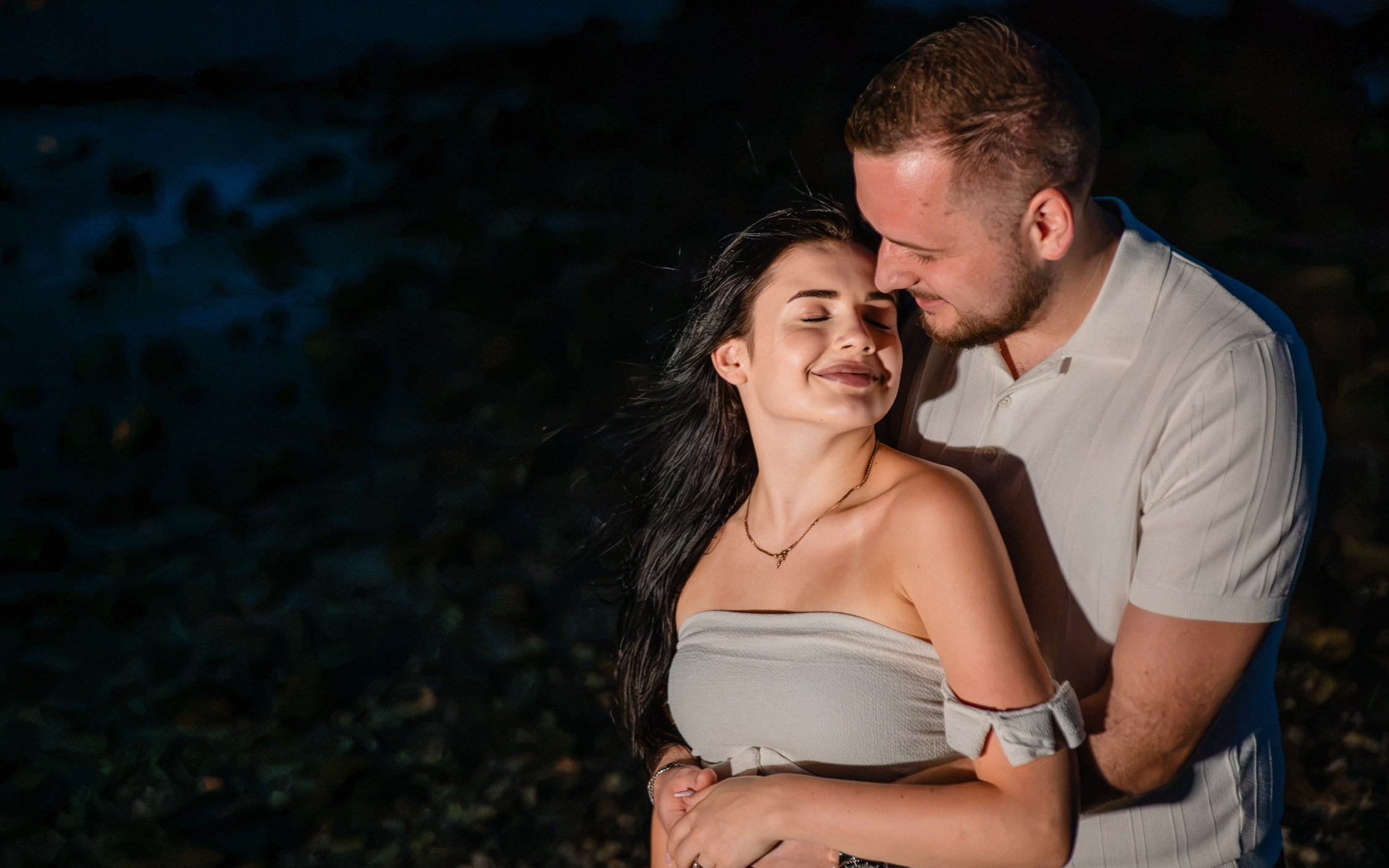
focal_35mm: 54
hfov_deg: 37.5
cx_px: 683
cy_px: 409
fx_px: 2044
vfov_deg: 24.0
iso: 6400
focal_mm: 50
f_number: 2.2
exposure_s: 1/320
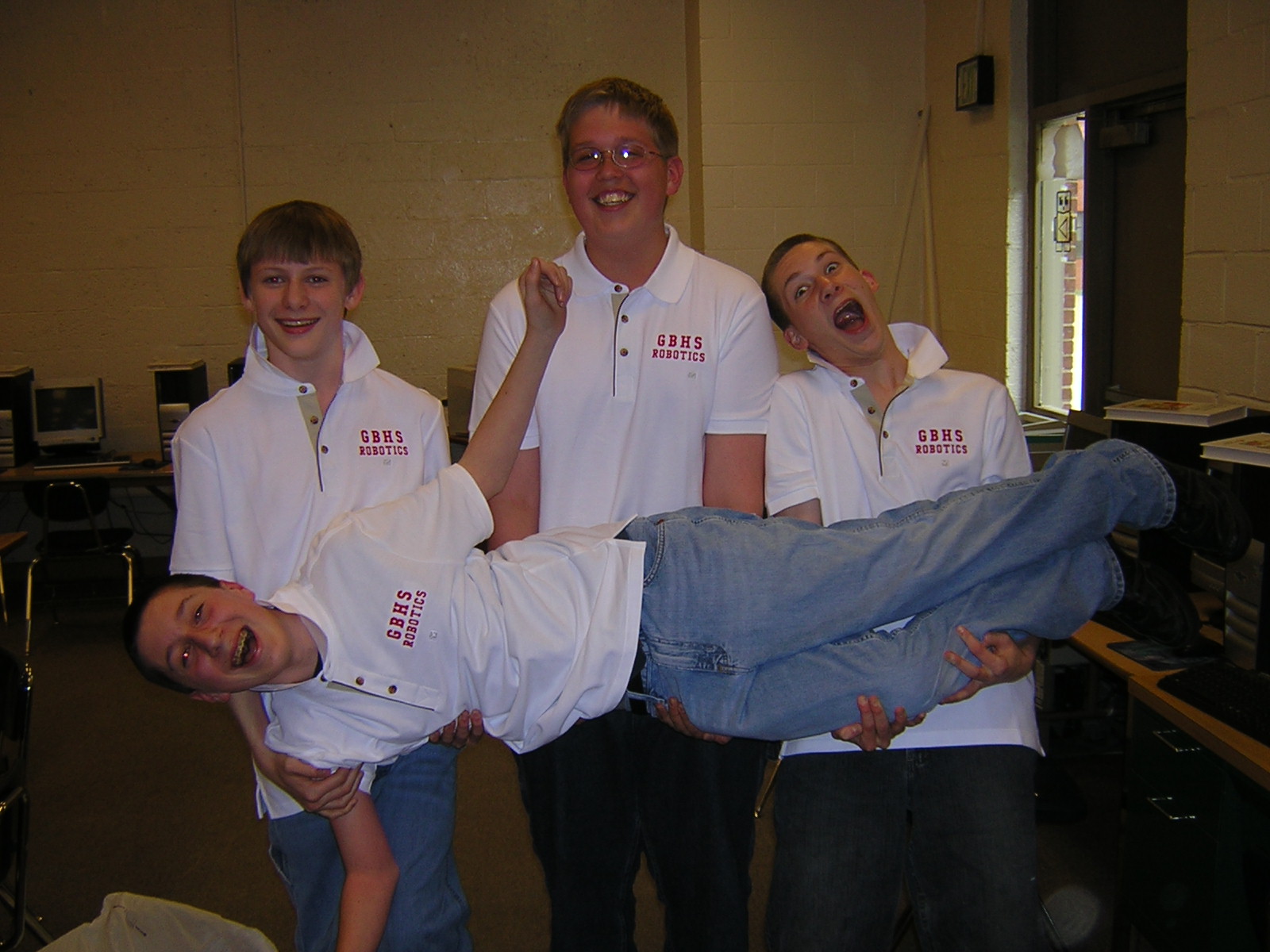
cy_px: 476
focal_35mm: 36
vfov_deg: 39.7
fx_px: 1321
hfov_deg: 51.4
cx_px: 635
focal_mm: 4.7
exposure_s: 1/60.1
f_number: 2.6
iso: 100
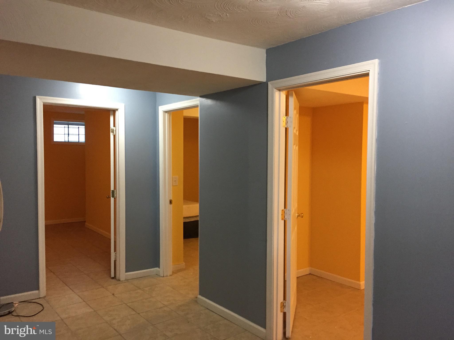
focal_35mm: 29
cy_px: 170
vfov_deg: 48.2
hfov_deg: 61.7
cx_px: 227
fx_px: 380
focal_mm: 4.15
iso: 250
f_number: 2.2
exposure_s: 1/30
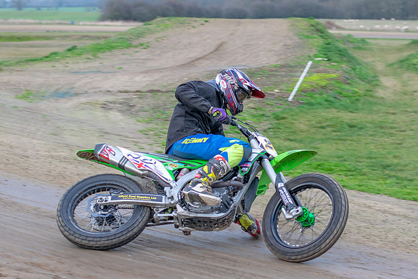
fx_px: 1119
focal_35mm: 96
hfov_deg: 21.1
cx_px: 240
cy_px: 168
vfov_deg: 14.2
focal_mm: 50
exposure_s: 1/640
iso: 400
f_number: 2.8
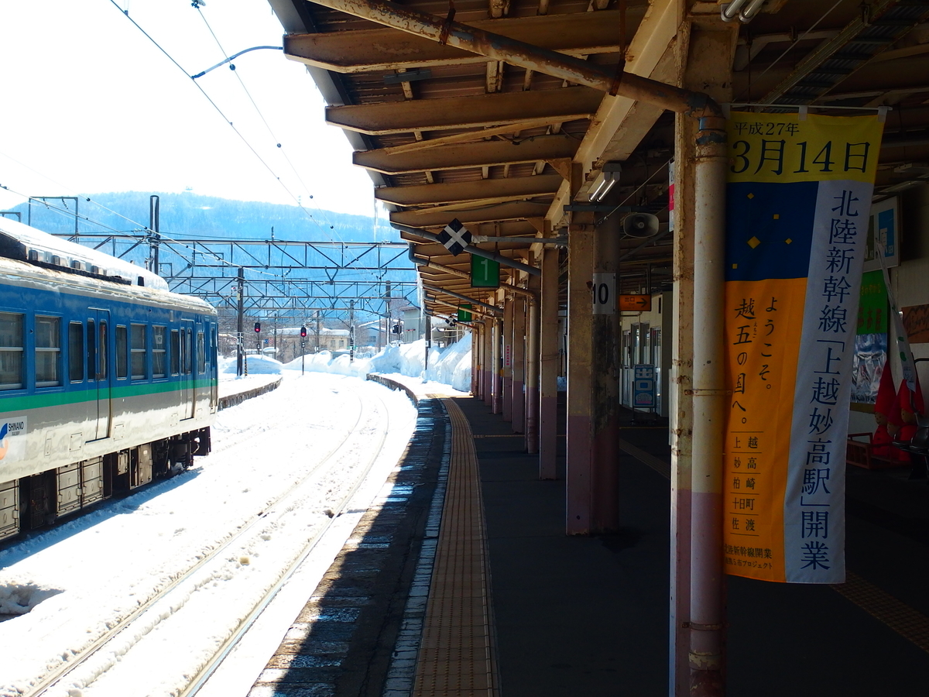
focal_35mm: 56
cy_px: 348
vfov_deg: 26.1
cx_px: 464
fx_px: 1503
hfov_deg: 34.3
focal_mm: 10
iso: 100
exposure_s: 1/800
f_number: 4.5
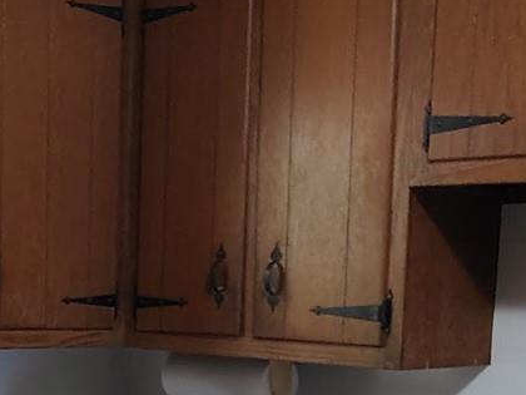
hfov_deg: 24.8
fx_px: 1185
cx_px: 138
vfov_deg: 18.1
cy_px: 456
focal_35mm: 78
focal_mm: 2.13
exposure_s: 1/24
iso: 652
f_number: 2.2
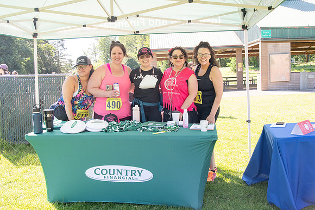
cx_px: 158
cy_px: 105
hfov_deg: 53.2
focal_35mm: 36
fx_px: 315
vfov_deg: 36.8
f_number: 4
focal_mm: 24
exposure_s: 1/400
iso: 250
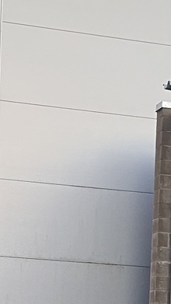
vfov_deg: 17.5
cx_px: 78
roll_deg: -2.4
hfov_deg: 10.5
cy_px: 379
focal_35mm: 116
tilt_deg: +0.0
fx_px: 935
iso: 200
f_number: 1.6
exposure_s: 1/60
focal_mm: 4.2
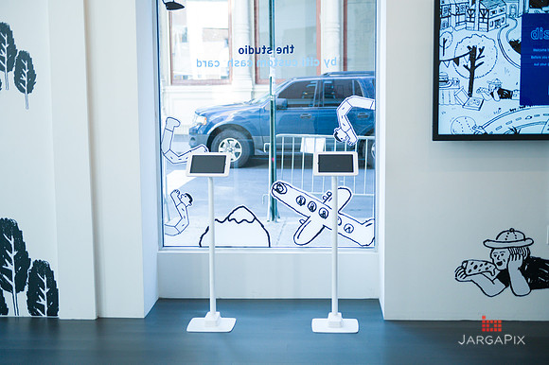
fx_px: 762
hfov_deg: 39.6
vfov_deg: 27.0
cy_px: 182
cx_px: 274
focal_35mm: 50
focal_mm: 50
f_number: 3.5
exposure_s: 1/1000
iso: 2500
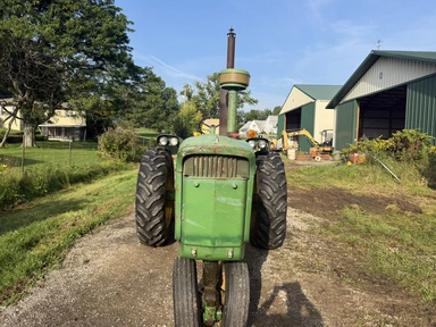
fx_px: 315
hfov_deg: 69.4
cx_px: 210
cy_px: 162
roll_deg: -1.2
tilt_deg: -2.2
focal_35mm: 25
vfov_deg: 54.9
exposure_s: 1/2907
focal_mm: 6.76
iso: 80
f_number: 1.78
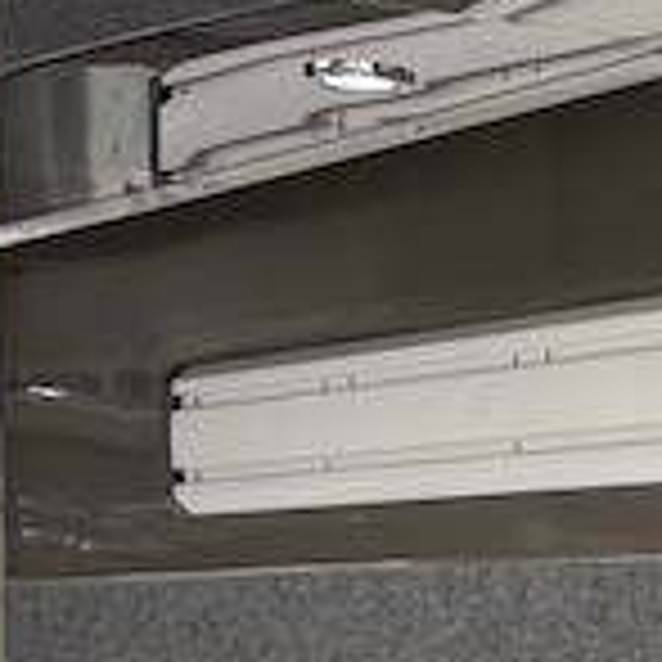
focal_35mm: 144
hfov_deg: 10.0
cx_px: 1770
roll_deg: -0.9
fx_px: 3116
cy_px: 941
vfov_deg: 11.7
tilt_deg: -3.3
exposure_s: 1/750
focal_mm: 6.76
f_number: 1.78
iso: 100
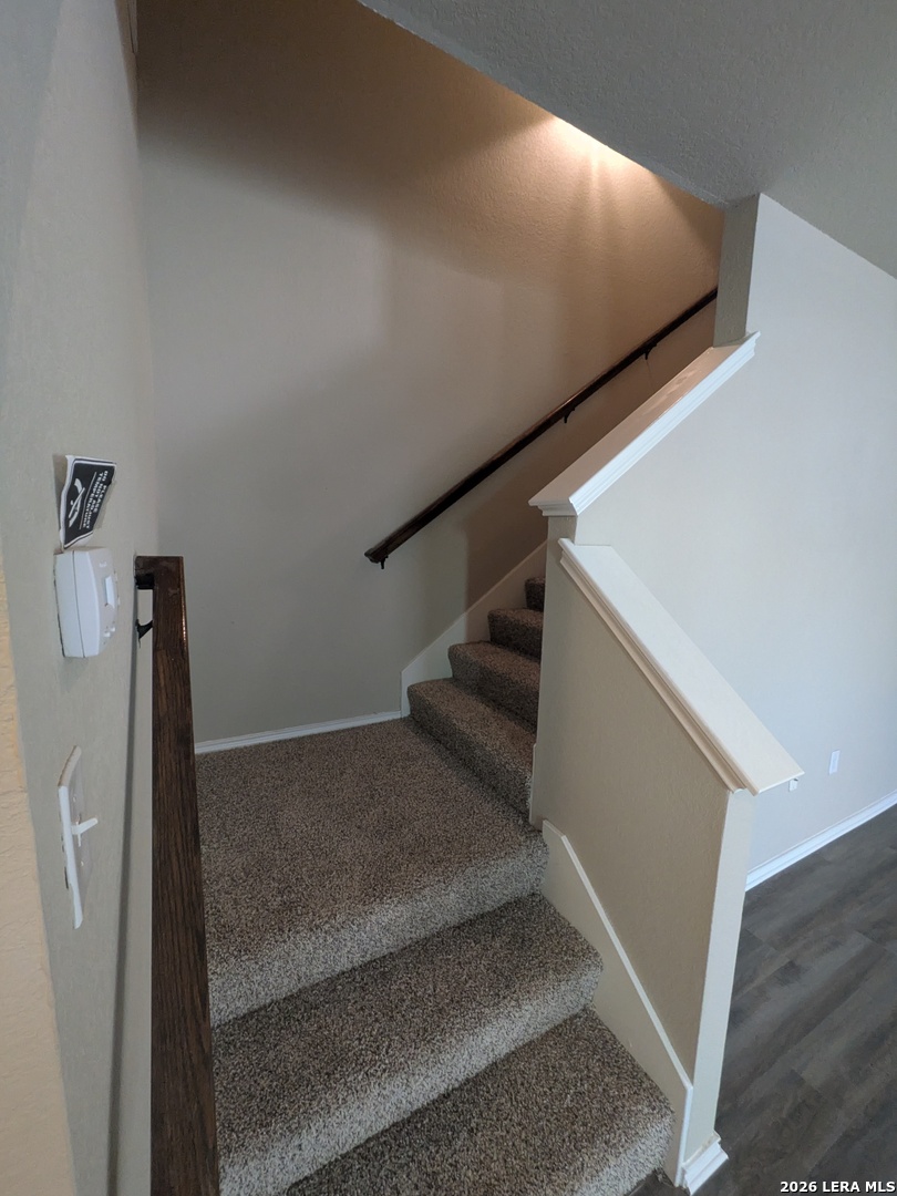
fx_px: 484
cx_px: 448
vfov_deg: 102.1
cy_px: 598
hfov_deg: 85.7
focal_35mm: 14
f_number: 2.2
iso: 441
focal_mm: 1.83
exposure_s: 1/24
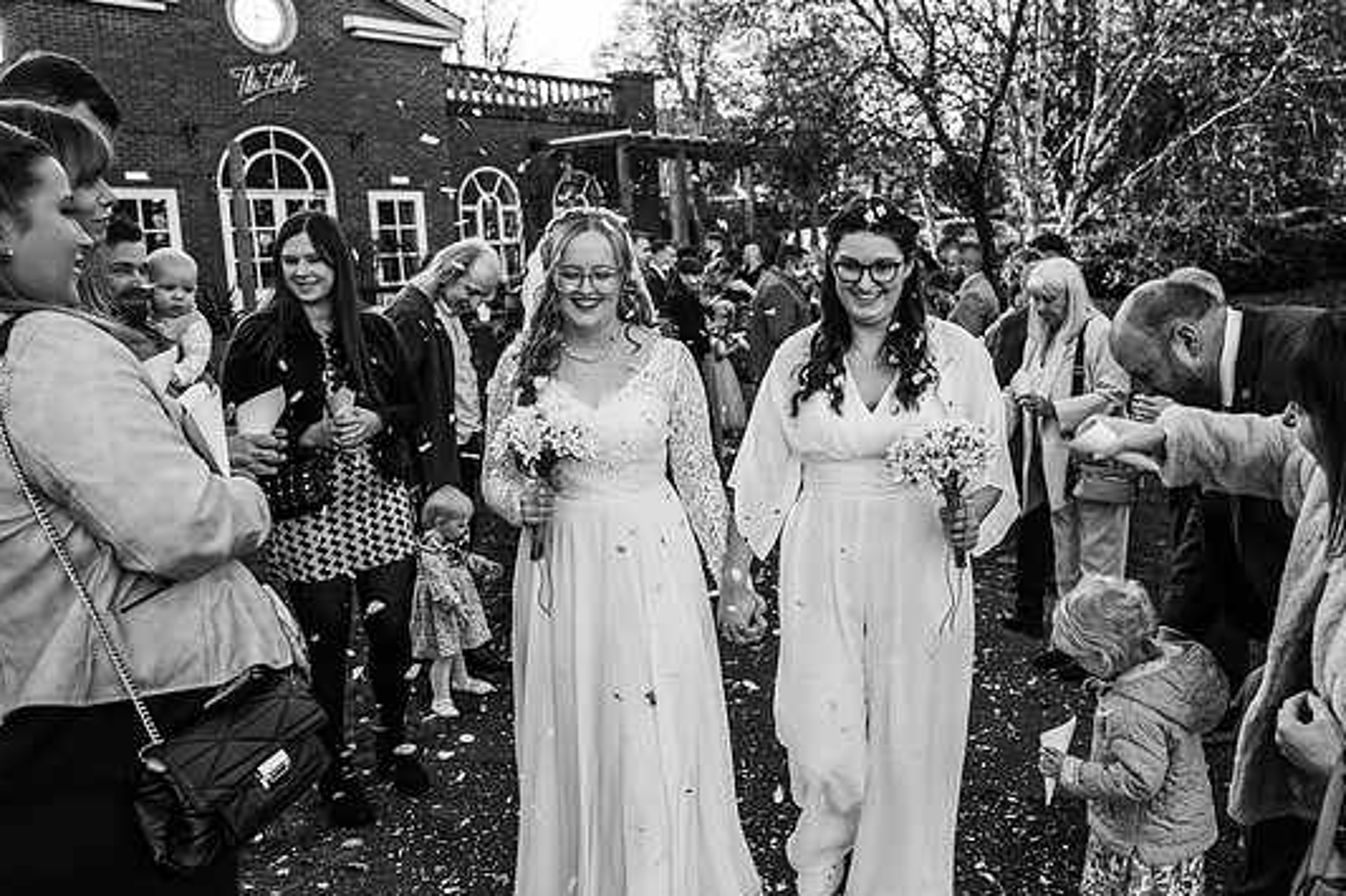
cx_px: 705
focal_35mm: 31
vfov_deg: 42.3
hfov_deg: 60.3
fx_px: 1159
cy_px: 424
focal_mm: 28.5
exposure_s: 1/640
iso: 500
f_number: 4
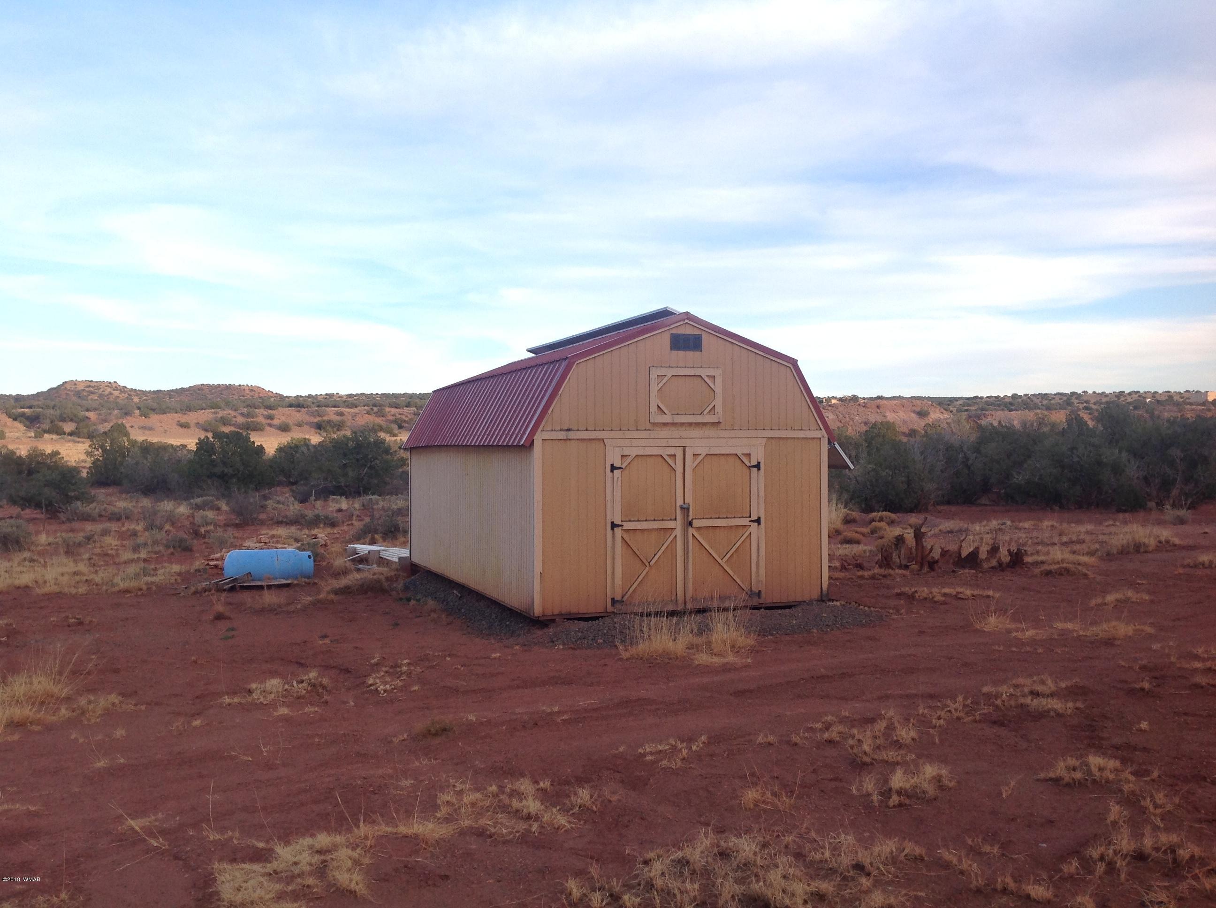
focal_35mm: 35
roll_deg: +1.5
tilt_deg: -2.7
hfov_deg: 52.7
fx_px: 1228
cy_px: 454
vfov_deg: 40.6
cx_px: 608
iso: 50
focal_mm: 4.28
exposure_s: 1/378
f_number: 2.4
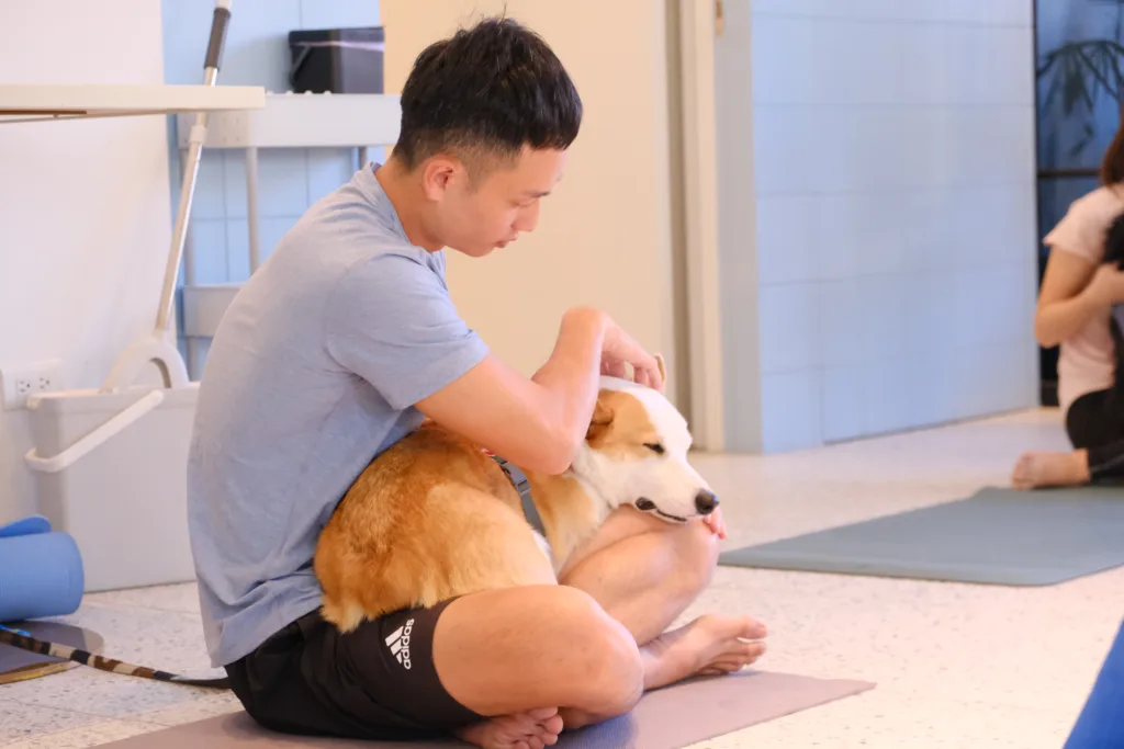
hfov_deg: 24.5
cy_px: 374
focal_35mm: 83
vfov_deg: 16.5
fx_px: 2592
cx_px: 562
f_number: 4
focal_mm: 55
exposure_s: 1/160
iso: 5000
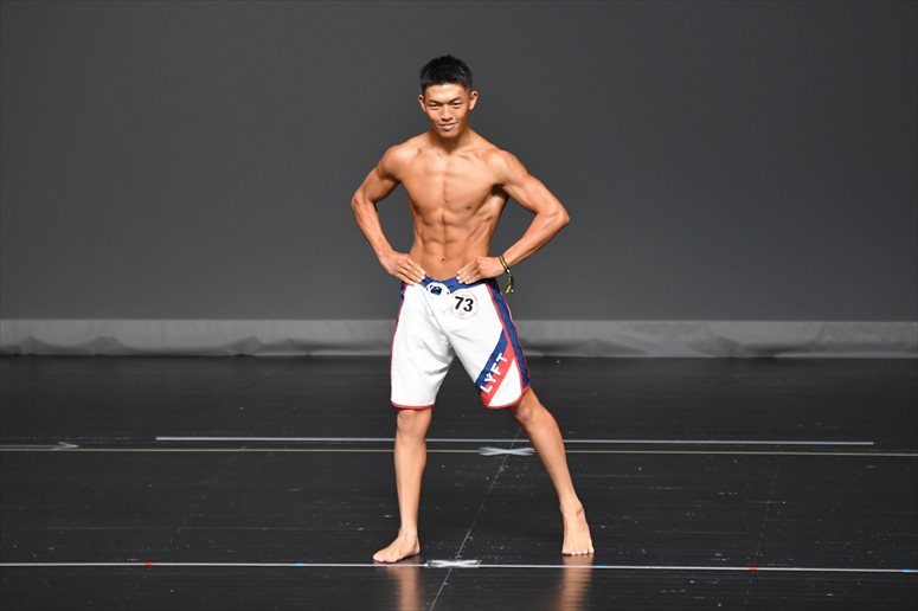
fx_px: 8793
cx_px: 459
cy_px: 306
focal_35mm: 345
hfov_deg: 6.0
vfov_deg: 4.0
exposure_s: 1/400
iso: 2500
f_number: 5.6
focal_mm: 230
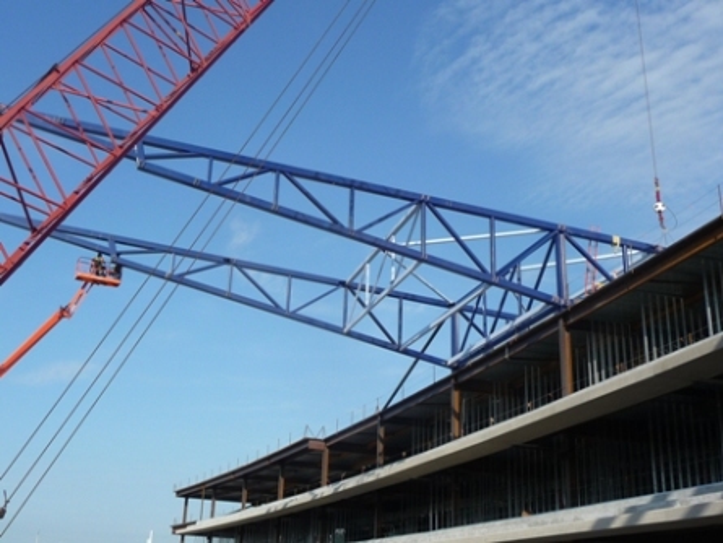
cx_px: 362
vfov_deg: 35.2
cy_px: 272
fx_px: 857
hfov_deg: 45.8
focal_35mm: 41
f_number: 3.5
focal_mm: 5.3
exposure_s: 1/1000
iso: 100
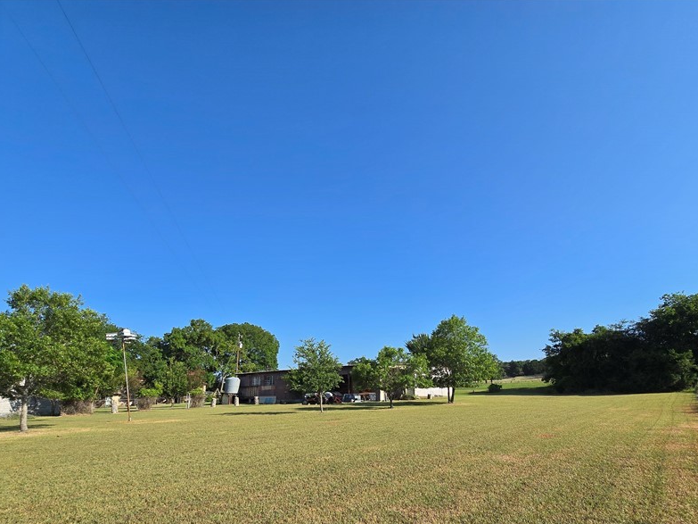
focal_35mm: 17
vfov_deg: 72.9
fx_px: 343
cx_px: 348
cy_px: 340
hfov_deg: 91.0
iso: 50
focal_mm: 2.2
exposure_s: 1/2210
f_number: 2.2
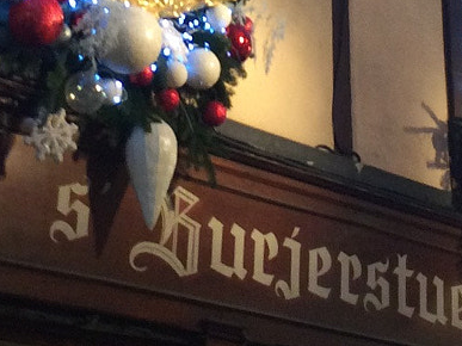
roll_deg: +1.0
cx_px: 260
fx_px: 1601
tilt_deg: +24.0
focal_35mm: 120
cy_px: -140
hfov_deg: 16.4
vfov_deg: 11.9
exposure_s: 1/33
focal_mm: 4.15
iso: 200
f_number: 2.2
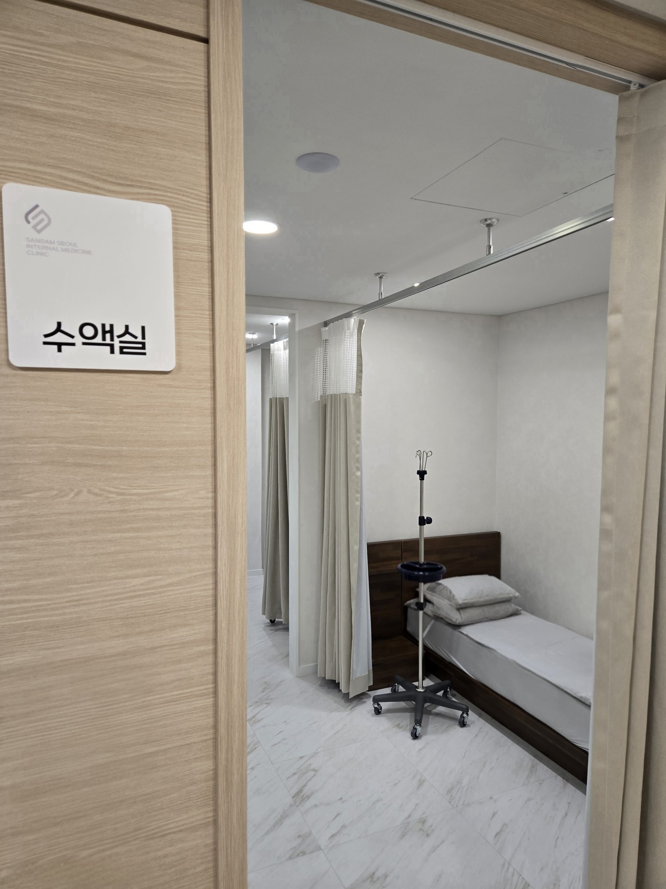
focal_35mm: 23
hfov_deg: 58.9
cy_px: 444
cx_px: 333
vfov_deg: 73.9
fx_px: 590
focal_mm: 5.4
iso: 64
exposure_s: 1/60.2
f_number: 1.8
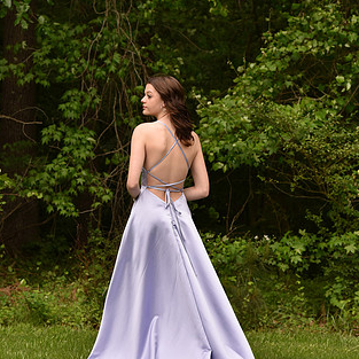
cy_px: 187
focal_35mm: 134
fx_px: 1572
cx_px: 162
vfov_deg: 13.0
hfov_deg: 13.0
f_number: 6.3
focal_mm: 85
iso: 200
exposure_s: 1/320
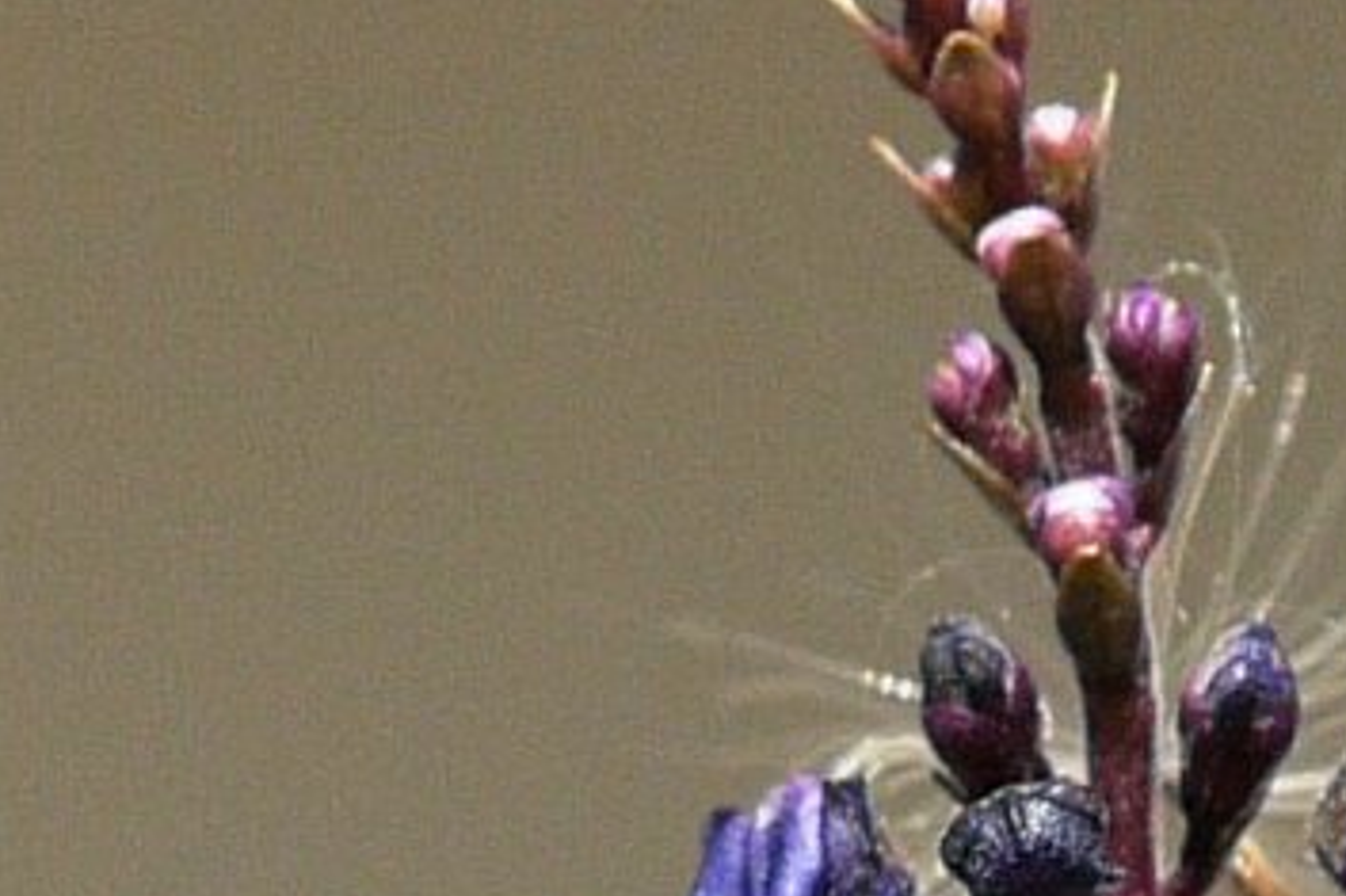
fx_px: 29298
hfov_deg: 2.6
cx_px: 1213
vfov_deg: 1.8
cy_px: 968
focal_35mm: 784
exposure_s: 1/800
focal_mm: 130
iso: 200
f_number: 5
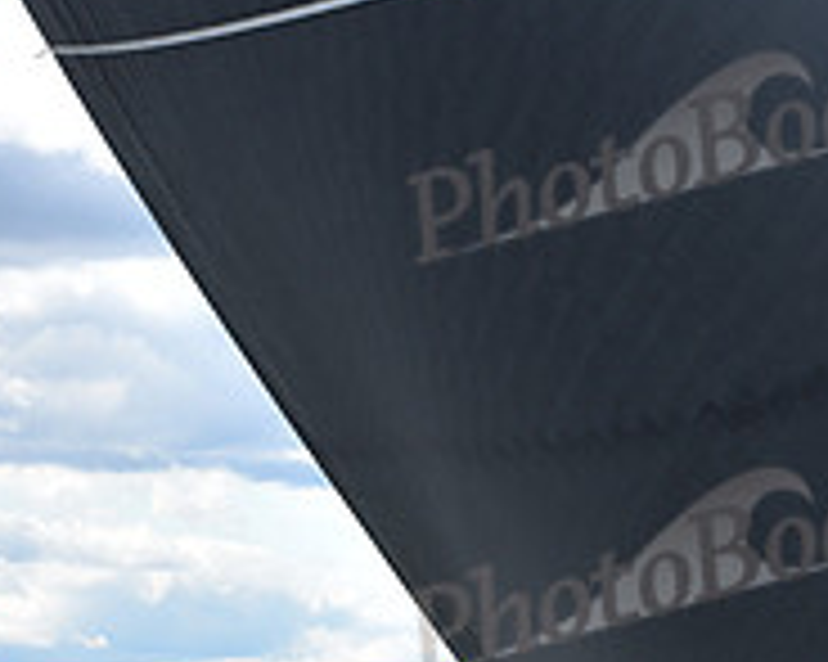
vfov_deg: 5.1
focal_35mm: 302
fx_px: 7397
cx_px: 1278
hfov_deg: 6.3
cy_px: 732
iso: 250
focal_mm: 102
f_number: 5.6
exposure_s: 1/1000
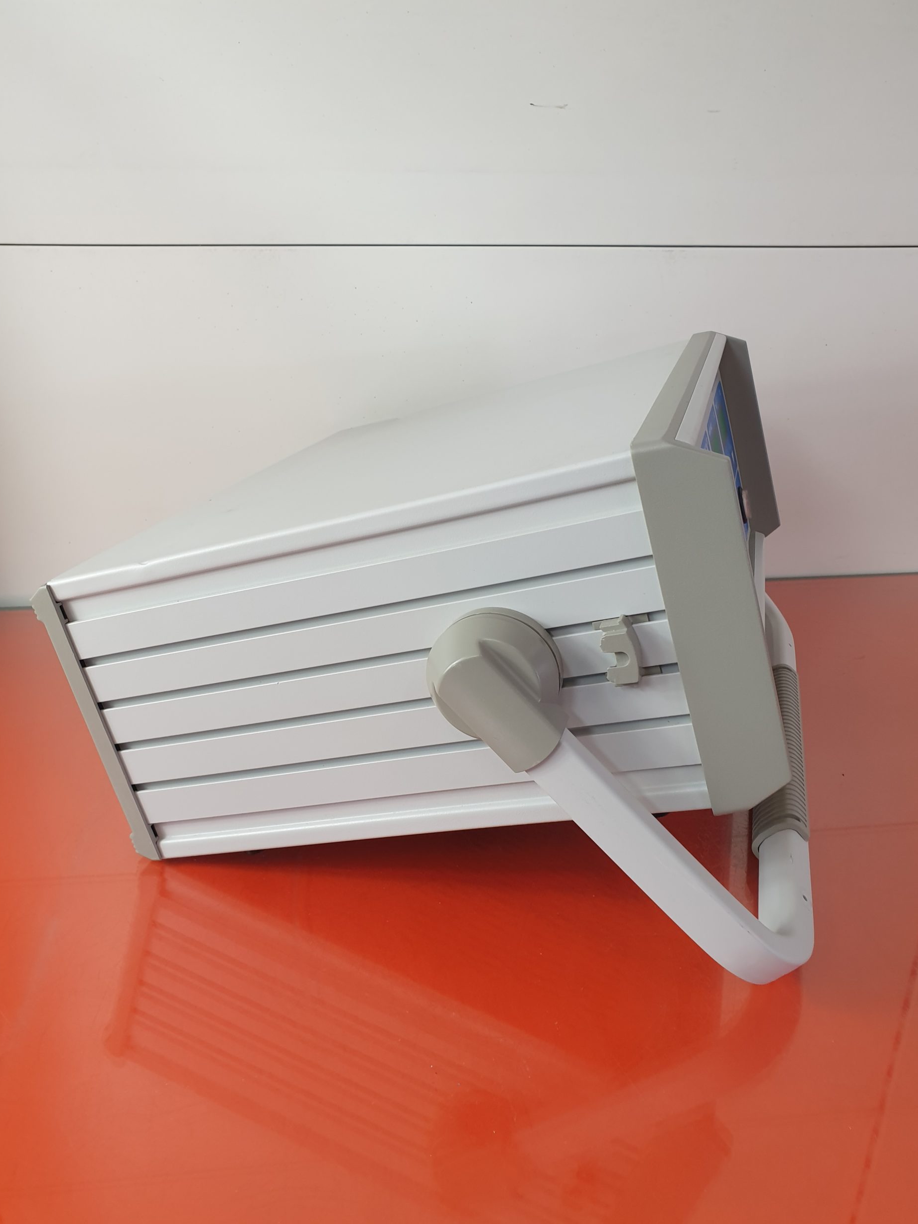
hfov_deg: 51.4
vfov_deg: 65.3
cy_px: 604
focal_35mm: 27
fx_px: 955
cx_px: 453
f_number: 2.4
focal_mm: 4.3
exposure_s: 1/50
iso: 125
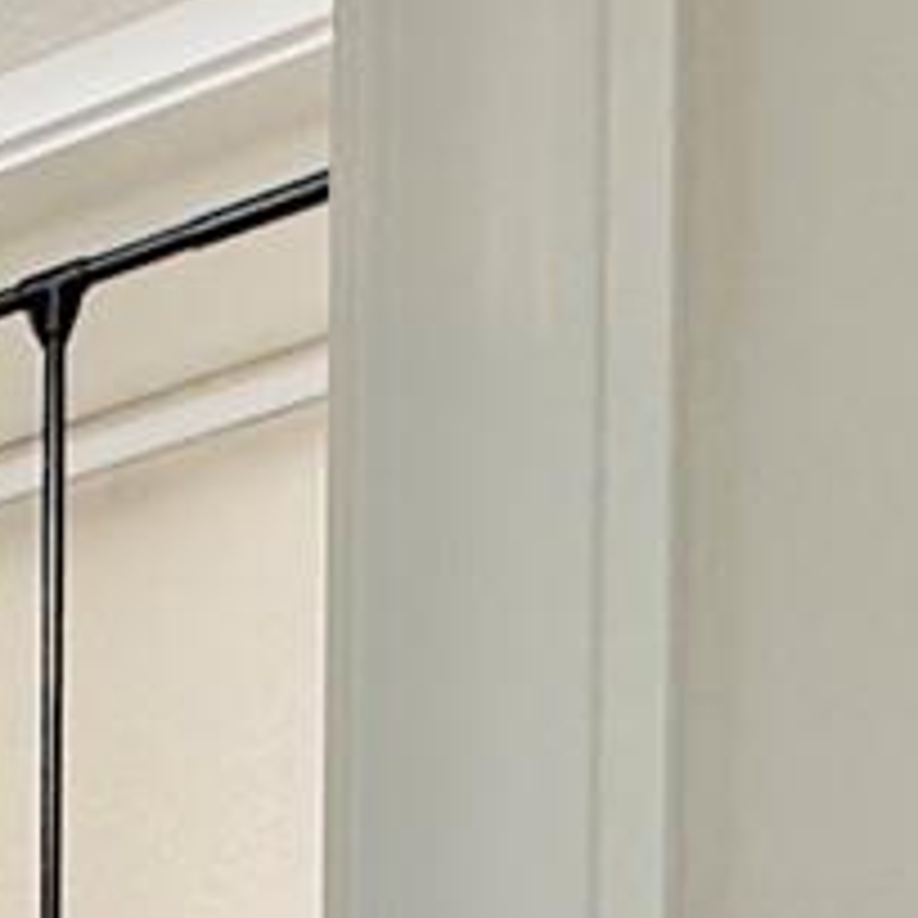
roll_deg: +0.2
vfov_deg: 12.6
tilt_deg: -2.2
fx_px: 2910
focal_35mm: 97
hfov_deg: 14.3
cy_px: 2376
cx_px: -1040
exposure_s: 1/120
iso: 200
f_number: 2.2
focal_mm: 2.22
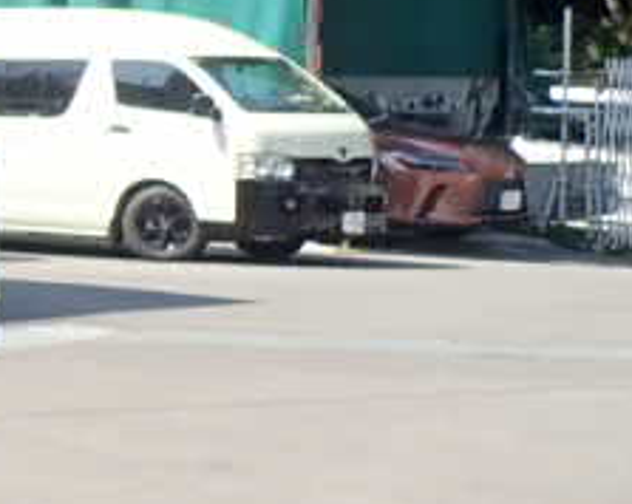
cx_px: -1173
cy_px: 23
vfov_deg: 10.9
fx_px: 2616
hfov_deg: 10.5
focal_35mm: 140
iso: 100
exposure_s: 1/500
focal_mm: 4.5
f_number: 2.8
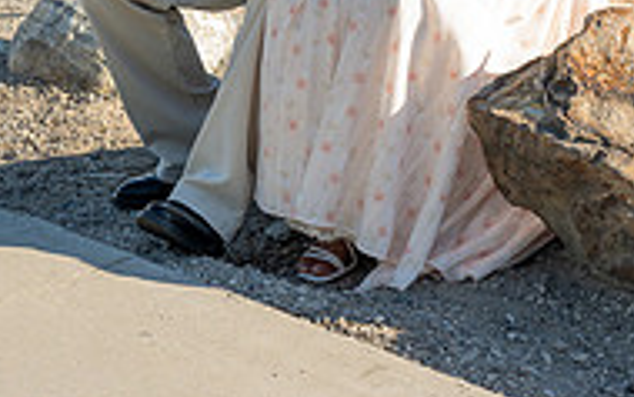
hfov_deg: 16.9
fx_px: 2127
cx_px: 231
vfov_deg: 10.3
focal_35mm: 123
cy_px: -223
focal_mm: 36
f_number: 9
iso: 200
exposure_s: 1/200
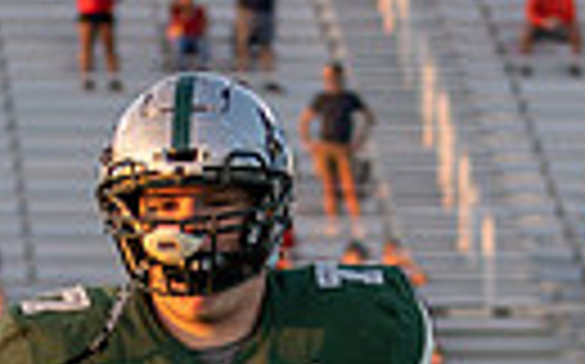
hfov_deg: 4.9
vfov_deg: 3.1
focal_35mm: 425
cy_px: 725
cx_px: 118
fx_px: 6770
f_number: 2.8
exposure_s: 1/400
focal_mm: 70
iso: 160
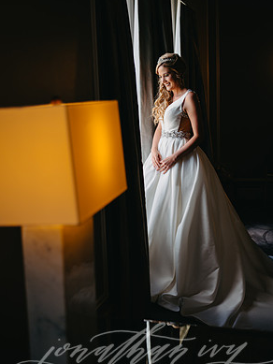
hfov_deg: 29.1
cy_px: 178
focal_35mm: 50
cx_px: 138
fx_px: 525
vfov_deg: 38.2
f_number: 2.8
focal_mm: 45
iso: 100
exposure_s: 1/125
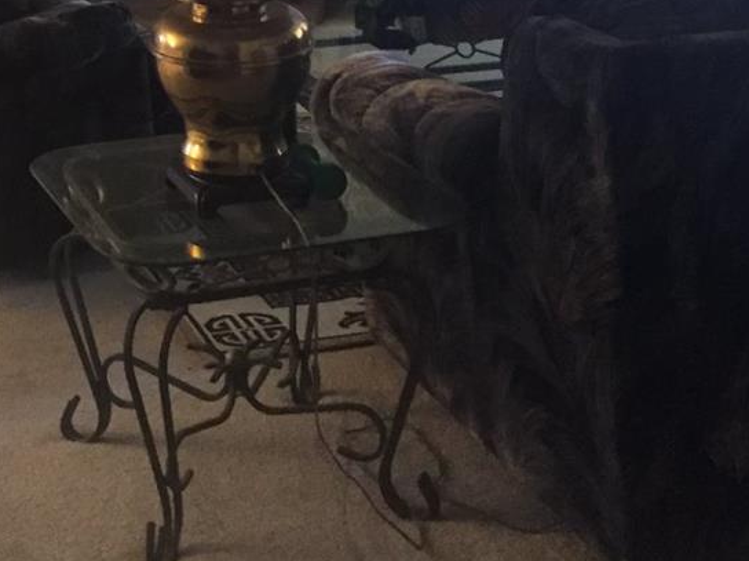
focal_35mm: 80
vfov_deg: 17.1
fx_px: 1729
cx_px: 77
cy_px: -205
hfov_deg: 23.8
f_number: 2.2
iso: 320
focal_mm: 4.15
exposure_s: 1/30
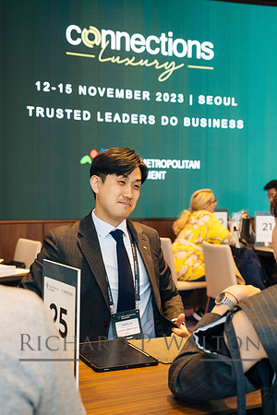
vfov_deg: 38.9
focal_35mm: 51
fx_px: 589
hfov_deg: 26.5
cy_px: 208
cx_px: 138
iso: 1600
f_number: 3.2
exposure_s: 1/250
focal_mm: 34.2
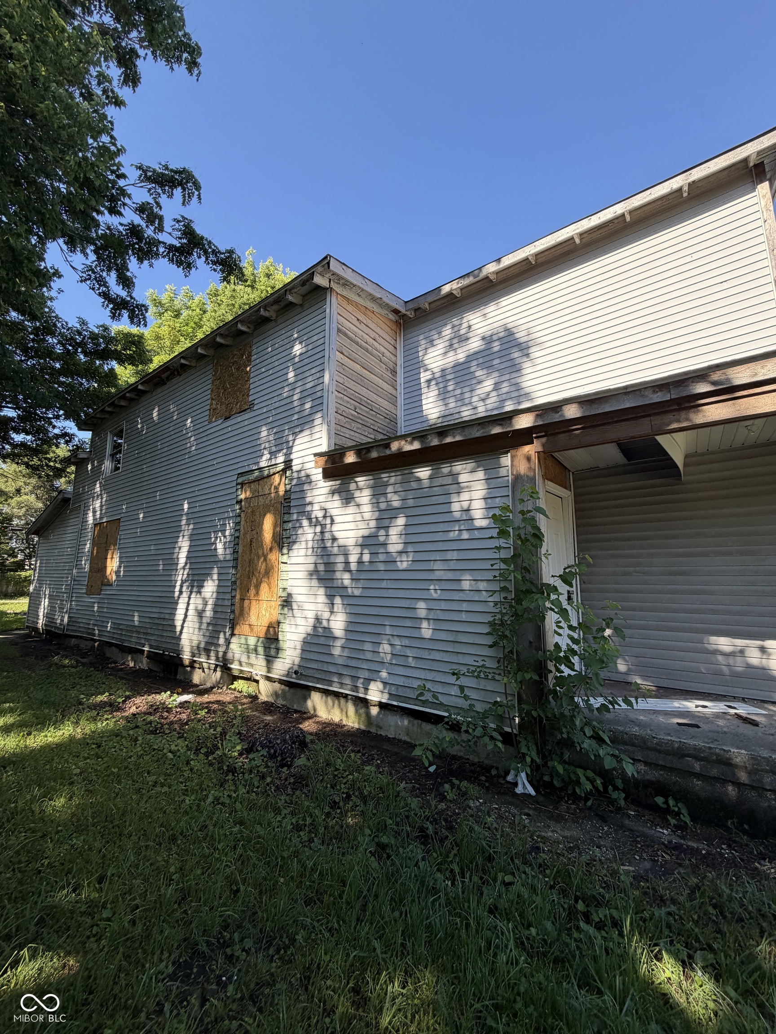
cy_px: 517
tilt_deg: +10.9
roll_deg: +0.2
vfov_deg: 102.1
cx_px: 388
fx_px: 418
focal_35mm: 14
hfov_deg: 85.7
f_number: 2.2
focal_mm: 2.22
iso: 64
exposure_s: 1/498
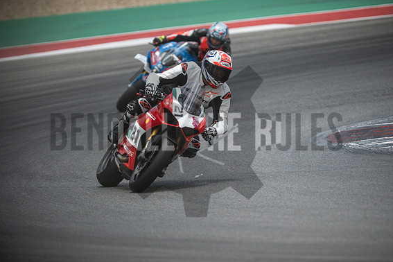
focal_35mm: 430
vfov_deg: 3.2
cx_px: 196
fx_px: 4694
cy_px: 133
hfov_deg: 4.8
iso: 640
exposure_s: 1/4000
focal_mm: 280
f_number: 2.8
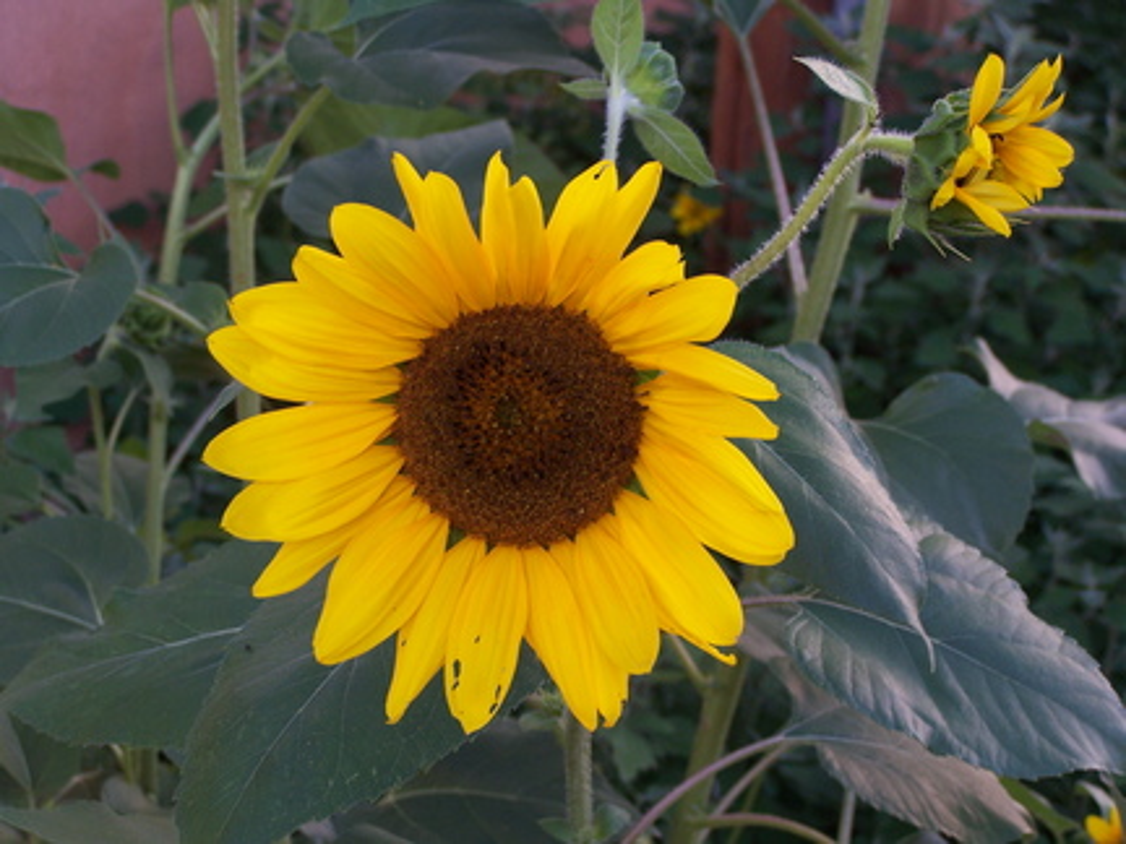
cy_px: 422
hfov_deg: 20.9
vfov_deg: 15.7
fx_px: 3058
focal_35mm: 94
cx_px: 563
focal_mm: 15.6
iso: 80
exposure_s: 1/80
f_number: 3.2
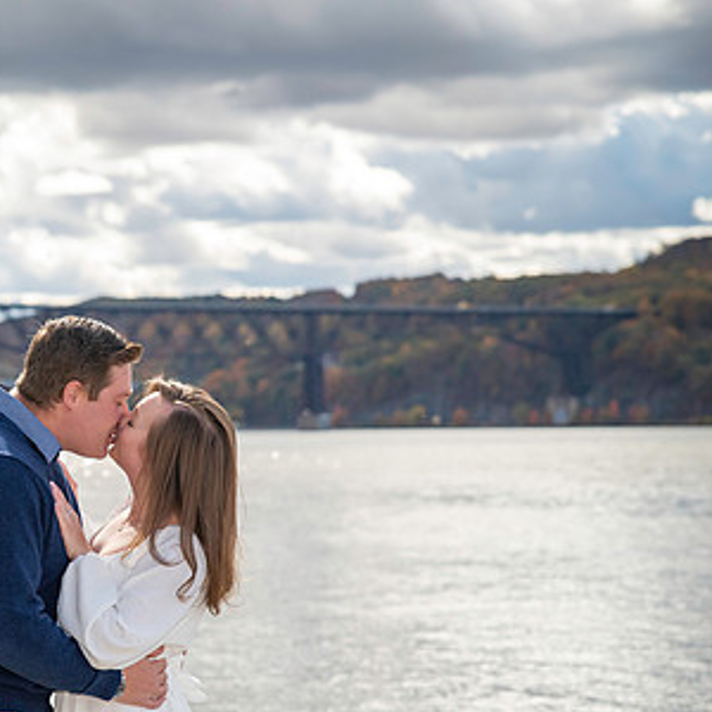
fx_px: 2746
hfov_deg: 14.6
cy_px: 451
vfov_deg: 14.8
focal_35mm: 118
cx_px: 64
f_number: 3.5
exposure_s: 1/8000
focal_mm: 70
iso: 1250
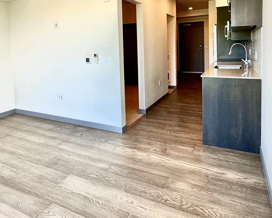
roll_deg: -0.4
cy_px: 57
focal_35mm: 25
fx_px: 201
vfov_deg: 54.4
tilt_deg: -2.8
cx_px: 120
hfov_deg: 67.9
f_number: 2.2
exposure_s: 1/120
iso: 80
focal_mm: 2.22
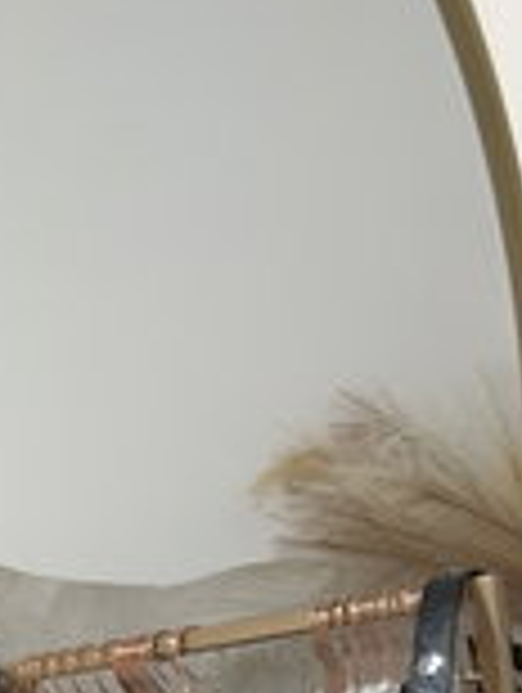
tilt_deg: -20.6
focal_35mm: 166
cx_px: -284
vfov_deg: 11.5
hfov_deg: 8.7
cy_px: 997
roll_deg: +6.8
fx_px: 3328
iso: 80
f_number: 1.78
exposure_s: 1/50
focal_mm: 6.76
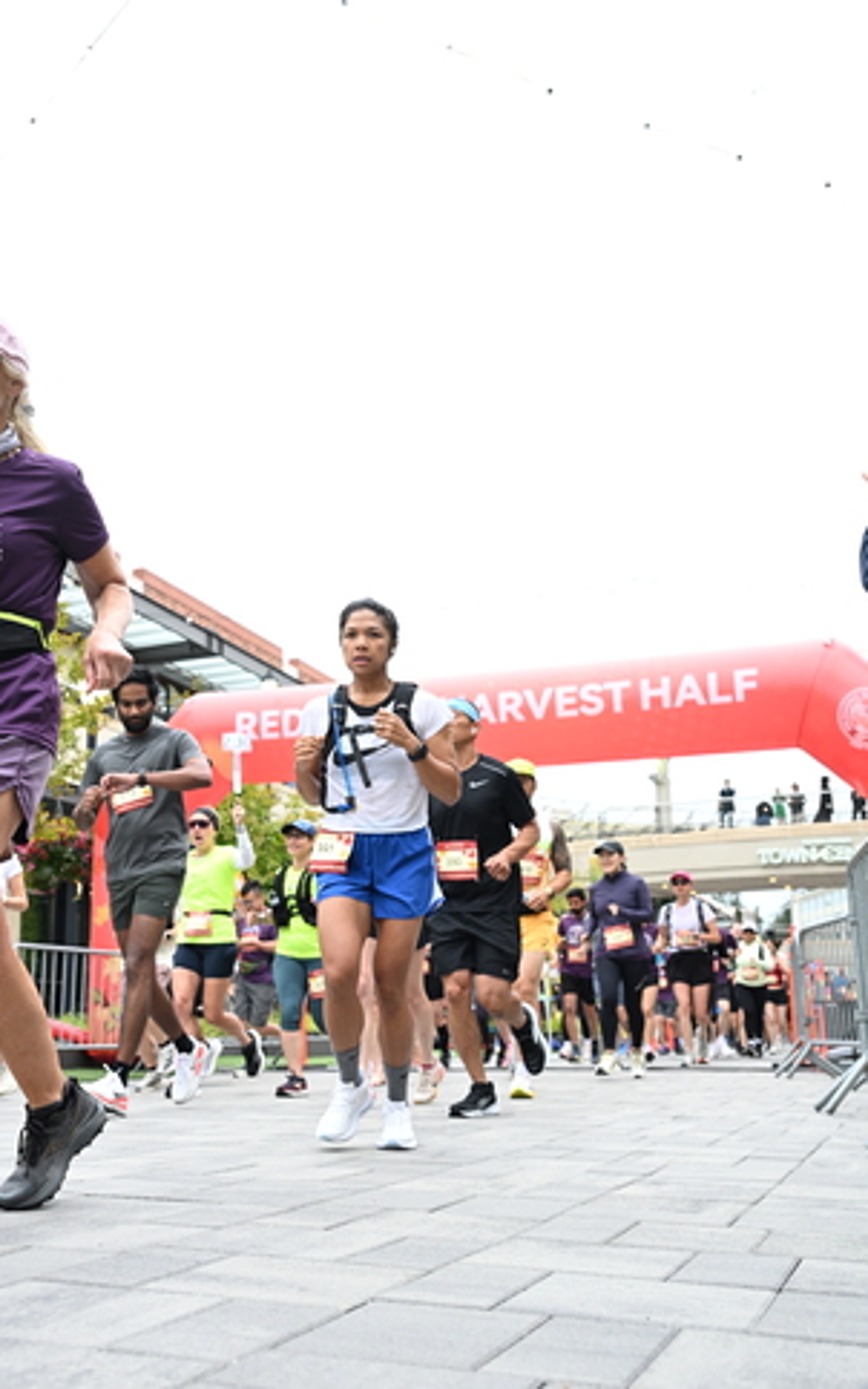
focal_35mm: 36
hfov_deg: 35.3
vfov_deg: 53.9
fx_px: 1362
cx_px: 361
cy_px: 768
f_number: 4
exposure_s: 1/640
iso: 2000
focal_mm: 31
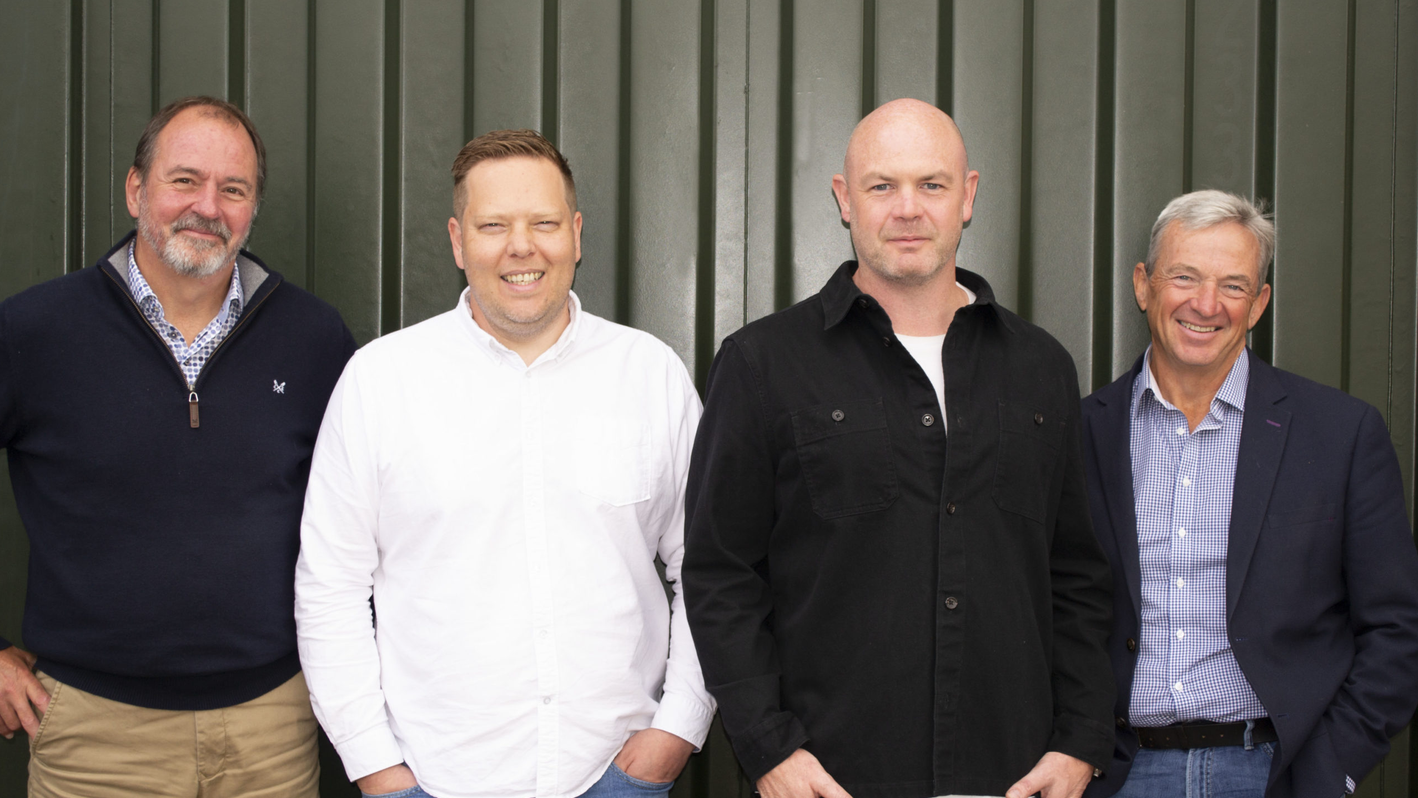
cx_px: 709
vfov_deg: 19.1
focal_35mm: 63
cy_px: 373
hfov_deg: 33.3
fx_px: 2369
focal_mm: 40
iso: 140
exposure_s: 1/125
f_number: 5.3
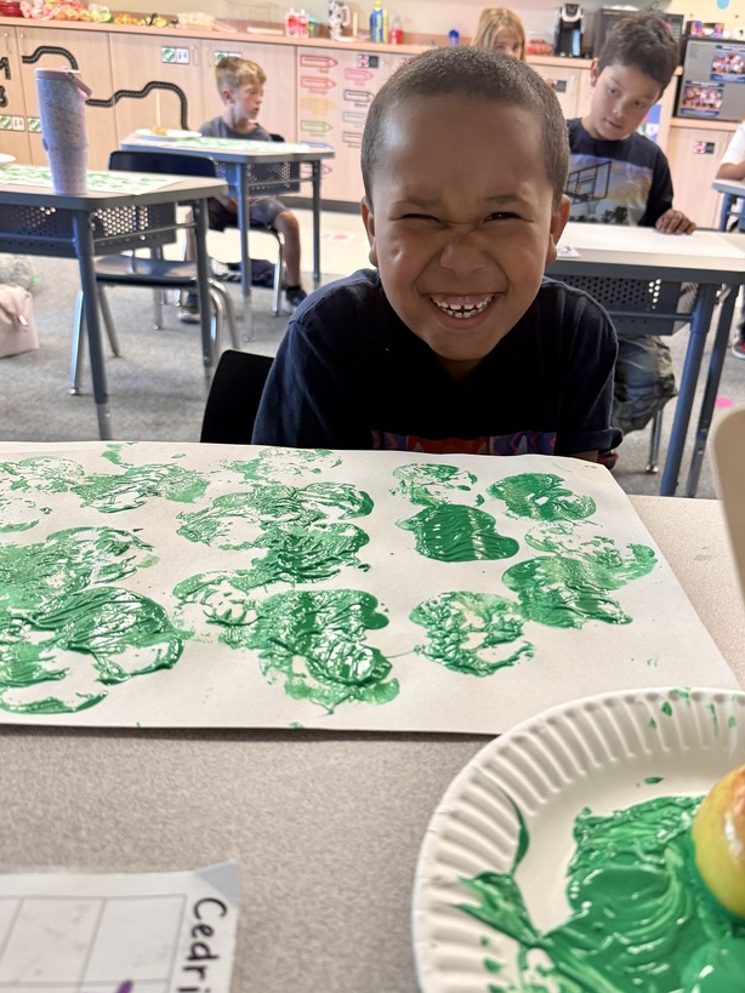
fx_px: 861
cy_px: 493
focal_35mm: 30
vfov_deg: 60.0
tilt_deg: -25.4
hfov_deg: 46.5
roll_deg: -5.2
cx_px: 450
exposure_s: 1/60
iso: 320
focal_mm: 6.76
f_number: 1.78
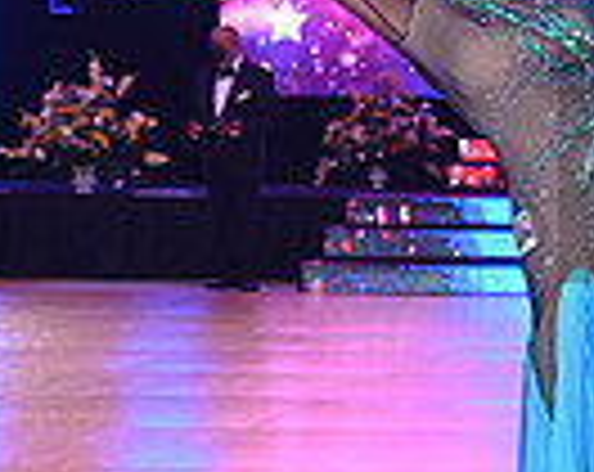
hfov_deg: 11.5
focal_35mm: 157
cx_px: 1048
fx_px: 2754
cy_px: 164
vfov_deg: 9.8
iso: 2500
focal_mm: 38
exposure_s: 1/200
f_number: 5.6
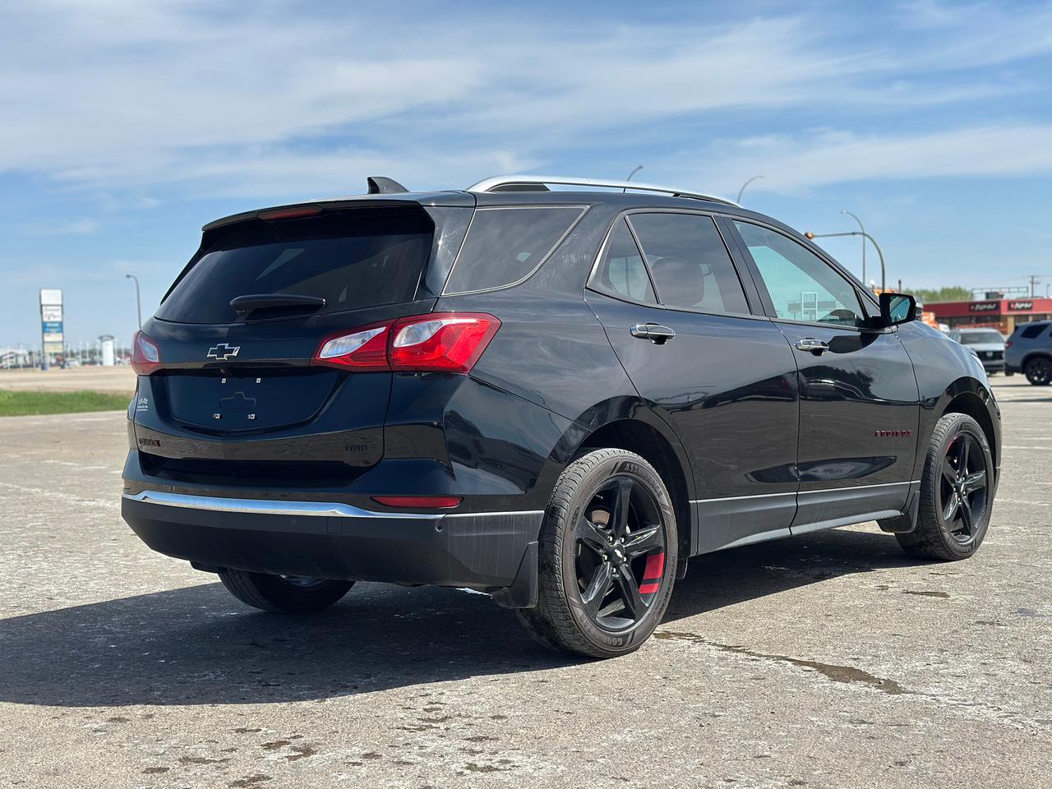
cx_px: 526
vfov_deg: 30.3
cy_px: 394
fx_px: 1459
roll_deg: +2.1
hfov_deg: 39.7
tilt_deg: -1.4
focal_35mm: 48
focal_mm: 6.86
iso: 100
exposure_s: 1/5263
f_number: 1.78
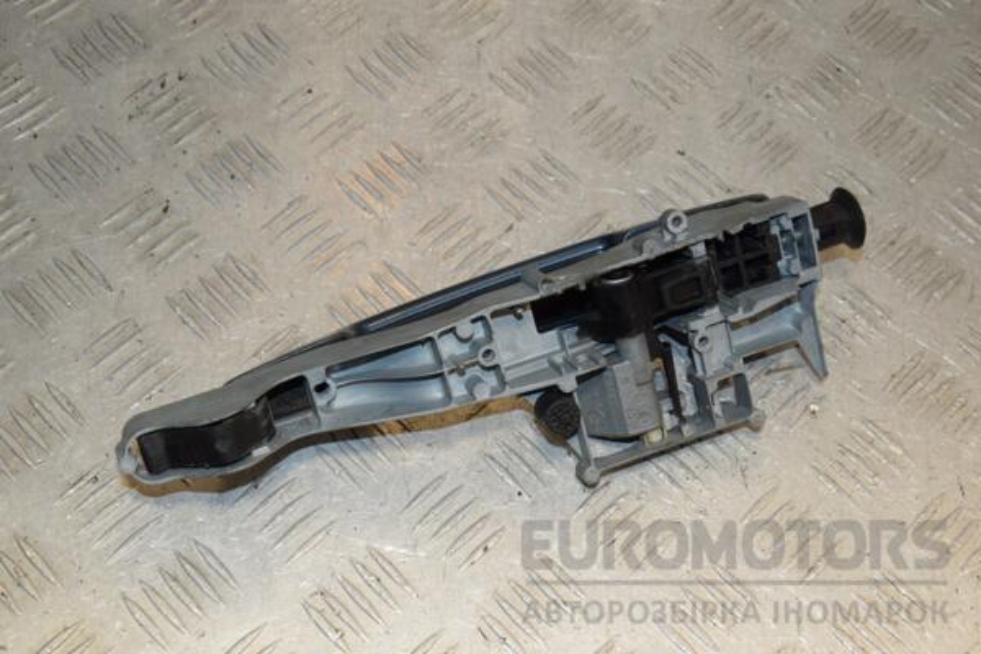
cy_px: 327
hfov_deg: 35.1
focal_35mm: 57
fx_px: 1553
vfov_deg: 23.8
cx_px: 490
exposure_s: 1/200
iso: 800
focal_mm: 38
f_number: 9
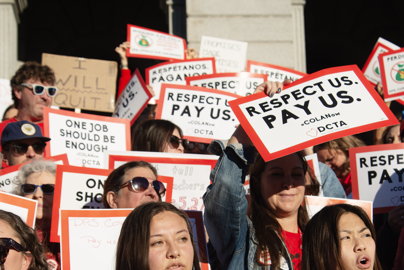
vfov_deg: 13.4
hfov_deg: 20.2
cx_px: 210
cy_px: 246
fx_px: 1134
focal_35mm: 101
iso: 100
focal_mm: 46
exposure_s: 1/1000
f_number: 5
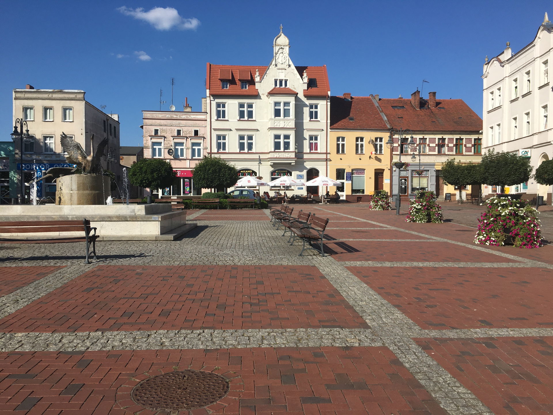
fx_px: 463
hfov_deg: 61.7
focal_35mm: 29
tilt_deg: -0.4
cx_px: 276
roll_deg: +0.1
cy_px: 208
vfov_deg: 48.2
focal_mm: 4.15
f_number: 2.2
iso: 25
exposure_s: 1/2404
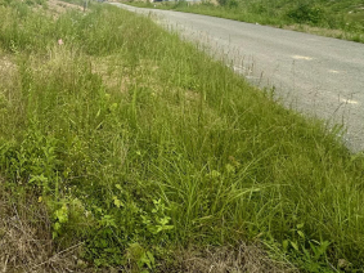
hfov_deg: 47.5
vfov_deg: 37.4
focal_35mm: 33
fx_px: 347
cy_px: -12
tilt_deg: +1.9
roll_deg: +2.0
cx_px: 14
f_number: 2.2
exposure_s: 1/895
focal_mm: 2.22
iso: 40
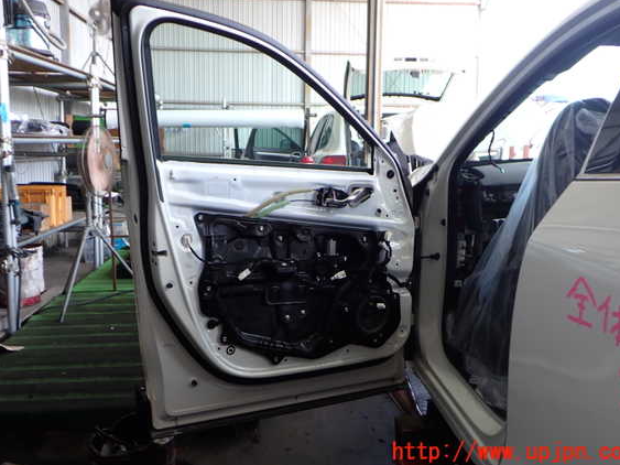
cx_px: 311
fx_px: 573
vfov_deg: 44.1
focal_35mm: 32
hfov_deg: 56.8
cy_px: 218
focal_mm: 5.4
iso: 100
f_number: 2.3
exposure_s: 1/125
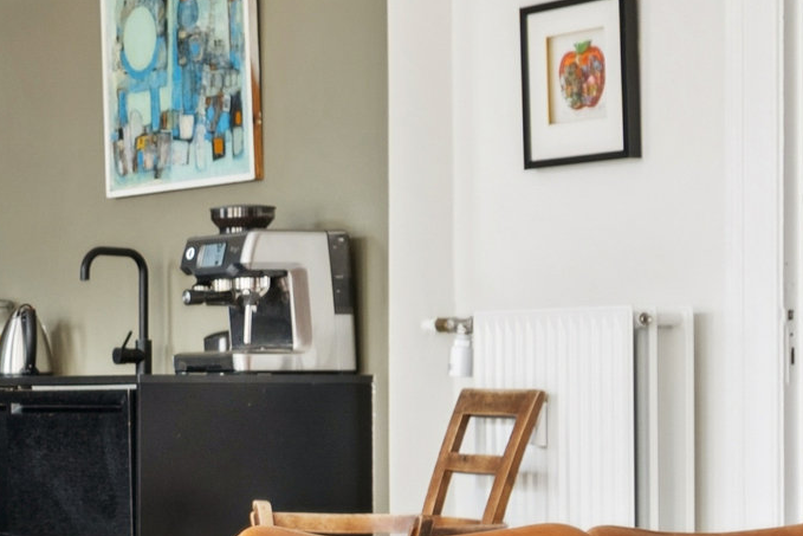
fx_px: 2414
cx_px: -504
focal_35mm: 108
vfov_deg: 12.6
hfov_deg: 16.6
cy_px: 448
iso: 400
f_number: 6.3
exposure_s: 1/13
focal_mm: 24.5
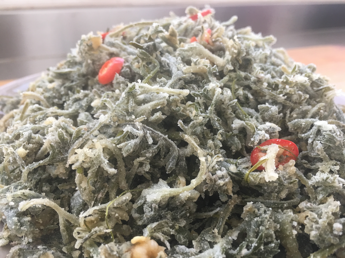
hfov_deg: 61.7
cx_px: 172
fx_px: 289
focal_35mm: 29
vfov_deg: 48.2
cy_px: 129
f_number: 2.2
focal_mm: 4.15
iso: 50
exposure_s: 1/33
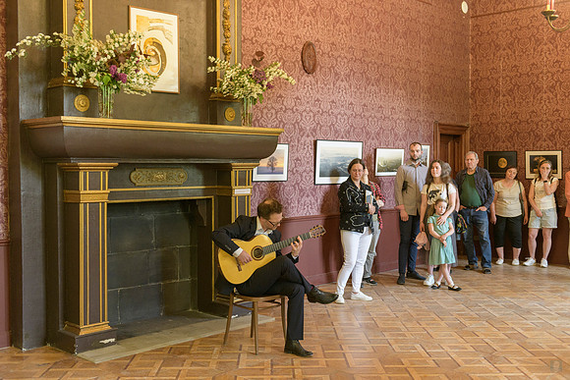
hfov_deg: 48.4
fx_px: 633
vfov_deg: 33.4
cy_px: 190
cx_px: 285
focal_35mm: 40
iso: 2500
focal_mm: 40
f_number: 3.5
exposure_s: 1/80
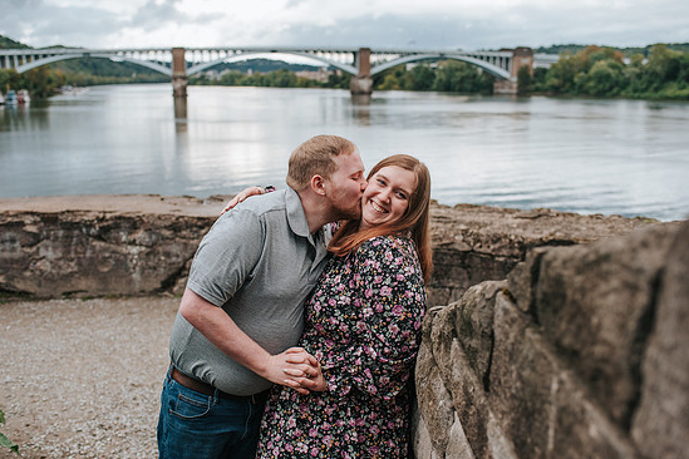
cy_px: 235
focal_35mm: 37
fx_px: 708
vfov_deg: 35.9
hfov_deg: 51.9
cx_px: 331
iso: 720
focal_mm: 35
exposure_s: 1/800
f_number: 3.2
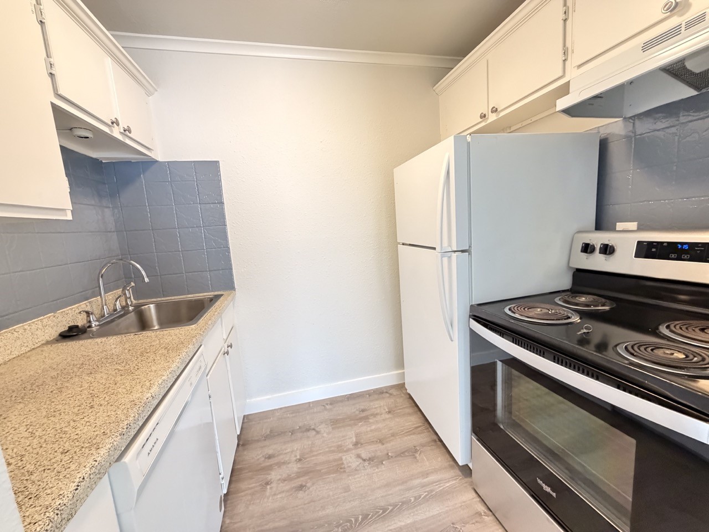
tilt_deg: -9.4
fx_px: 287
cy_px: 266
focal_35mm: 14
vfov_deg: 85.7
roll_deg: +4.1
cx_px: 354
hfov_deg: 102.1
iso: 800
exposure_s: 1/60
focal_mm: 2.22
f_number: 2.2
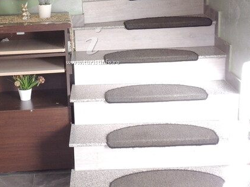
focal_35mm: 59
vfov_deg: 24.6
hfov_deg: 32.7
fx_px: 426
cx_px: 104
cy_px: 56
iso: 280
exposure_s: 1/30
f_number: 3
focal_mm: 4.3
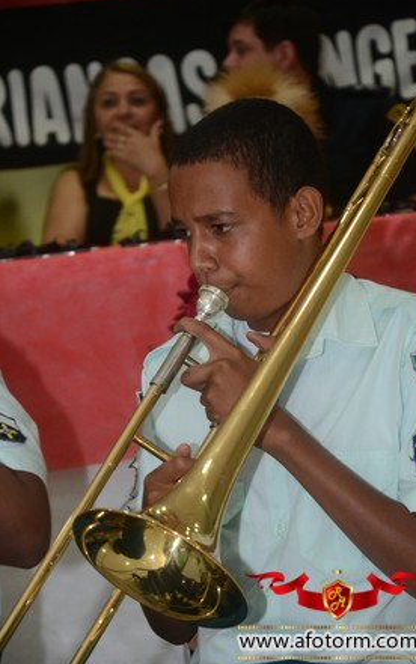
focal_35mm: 156
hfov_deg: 8.4
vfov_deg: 13.4
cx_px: 225
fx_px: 2827
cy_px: 328
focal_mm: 100
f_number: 5.6
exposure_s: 1/80
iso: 1600
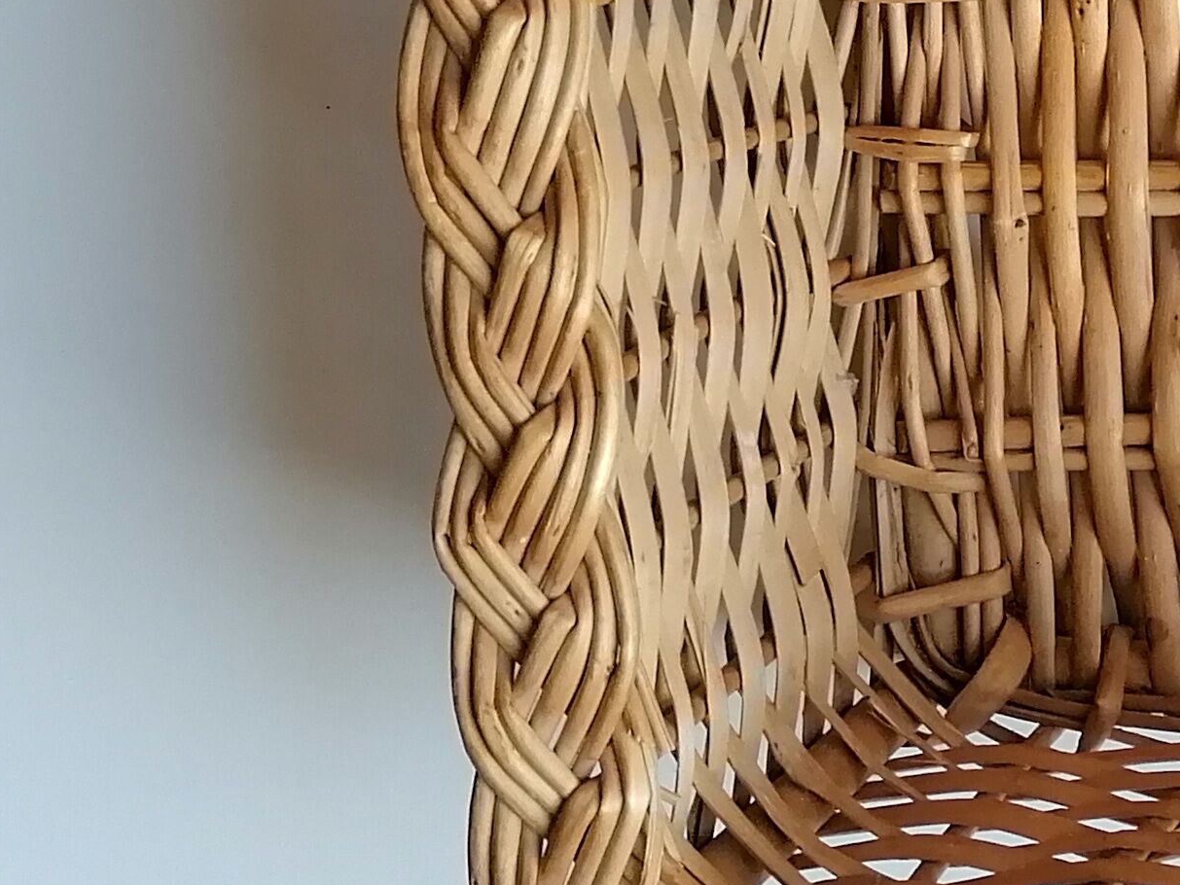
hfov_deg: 18.8
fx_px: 3034
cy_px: 20
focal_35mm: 89
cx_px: 1888
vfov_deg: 16.3
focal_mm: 4.75
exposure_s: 1/100
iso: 125
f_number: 1.8
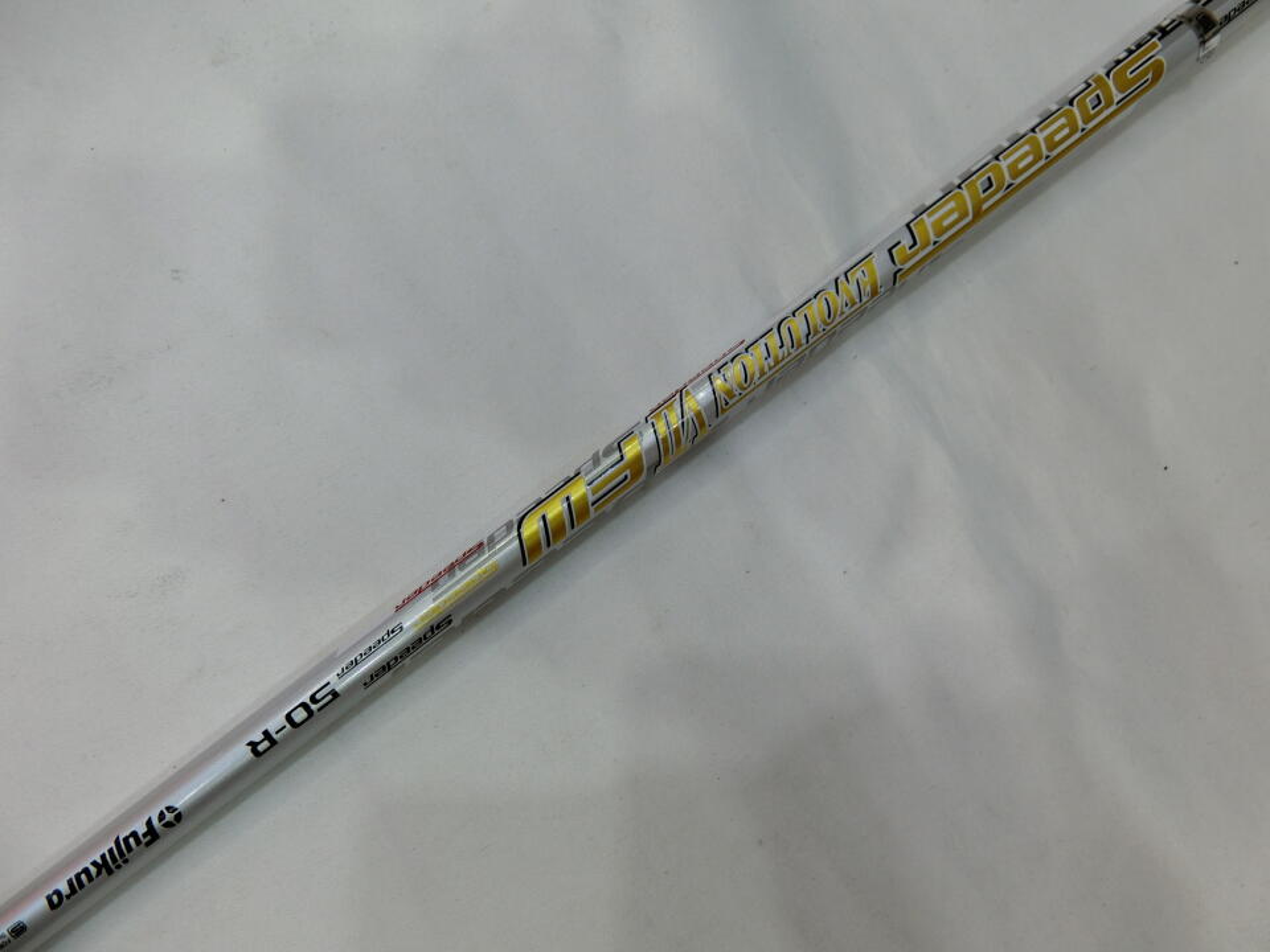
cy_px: 476
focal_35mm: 25
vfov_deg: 54.9
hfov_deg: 69.4
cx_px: 635
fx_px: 917
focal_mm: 5.4
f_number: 2.8
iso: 80
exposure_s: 1/125
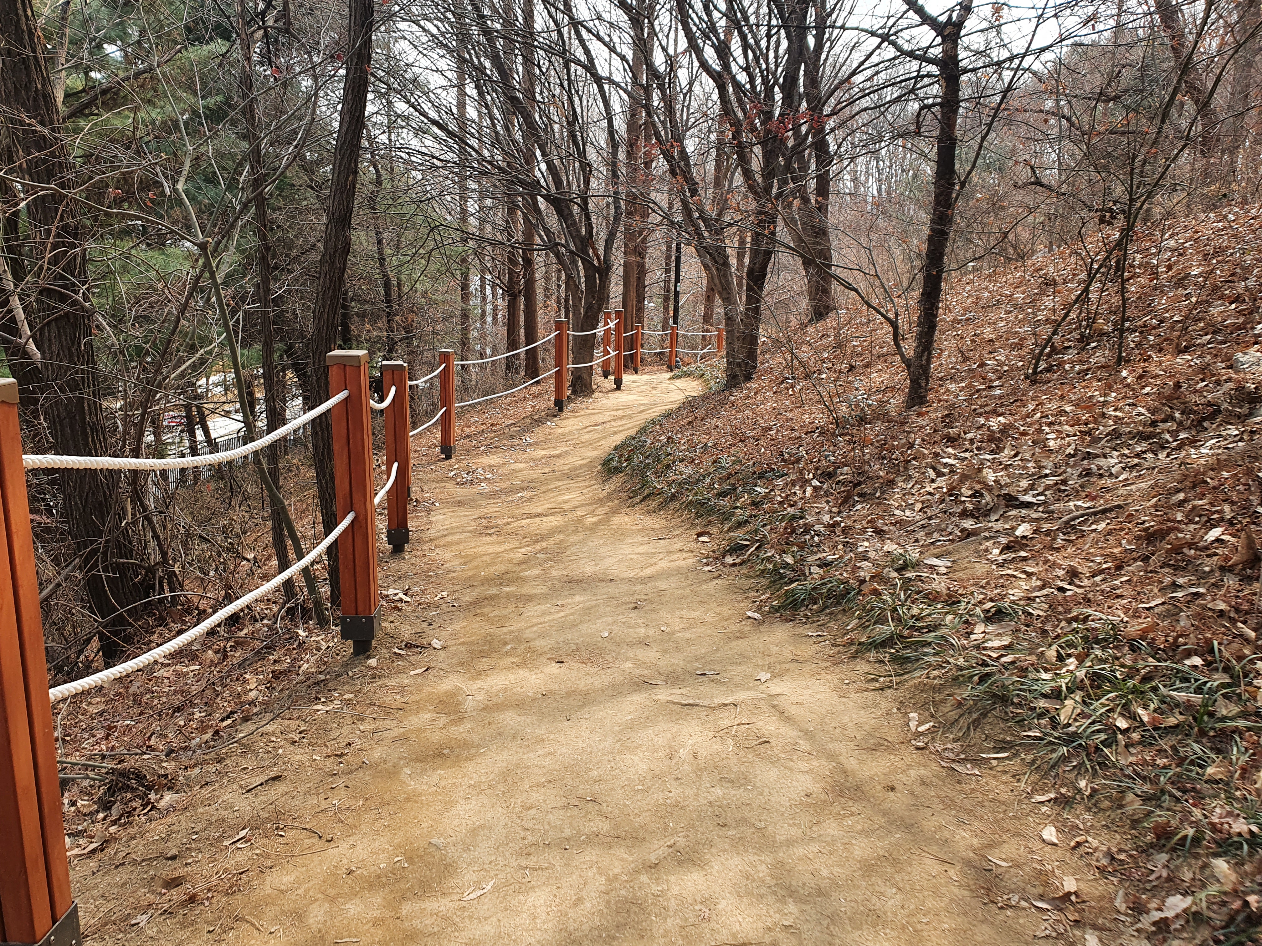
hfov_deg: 67.3
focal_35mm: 26
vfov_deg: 53.1
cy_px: 473
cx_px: 631
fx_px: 948
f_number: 2.4
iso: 50
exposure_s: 1/347
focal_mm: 4.32
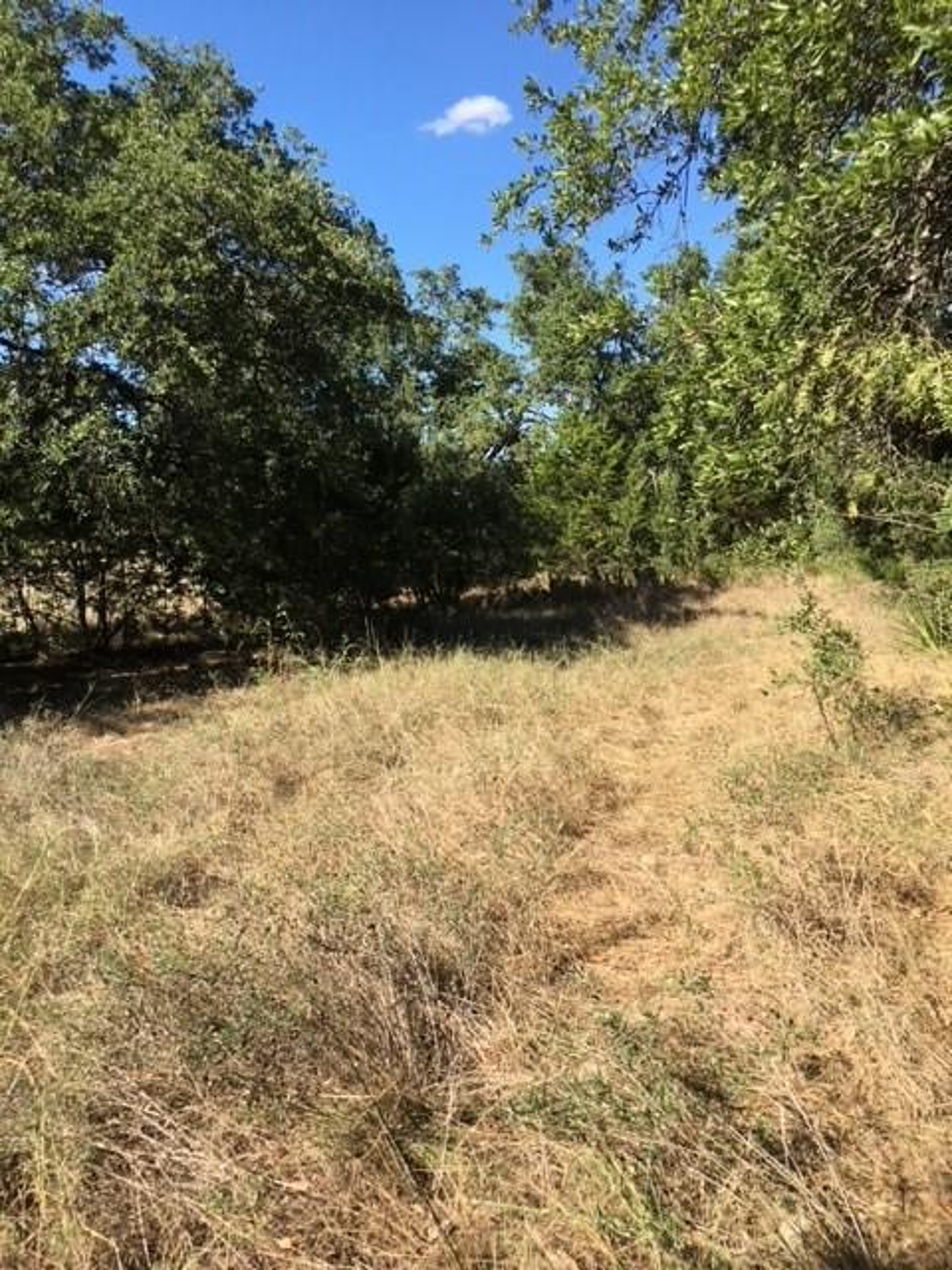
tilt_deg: -7.0
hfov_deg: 48.2
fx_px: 1063
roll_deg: +1.5
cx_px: 476
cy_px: 635
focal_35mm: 29
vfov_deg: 61.7
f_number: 2.2
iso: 25
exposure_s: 1/818
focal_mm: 4.15
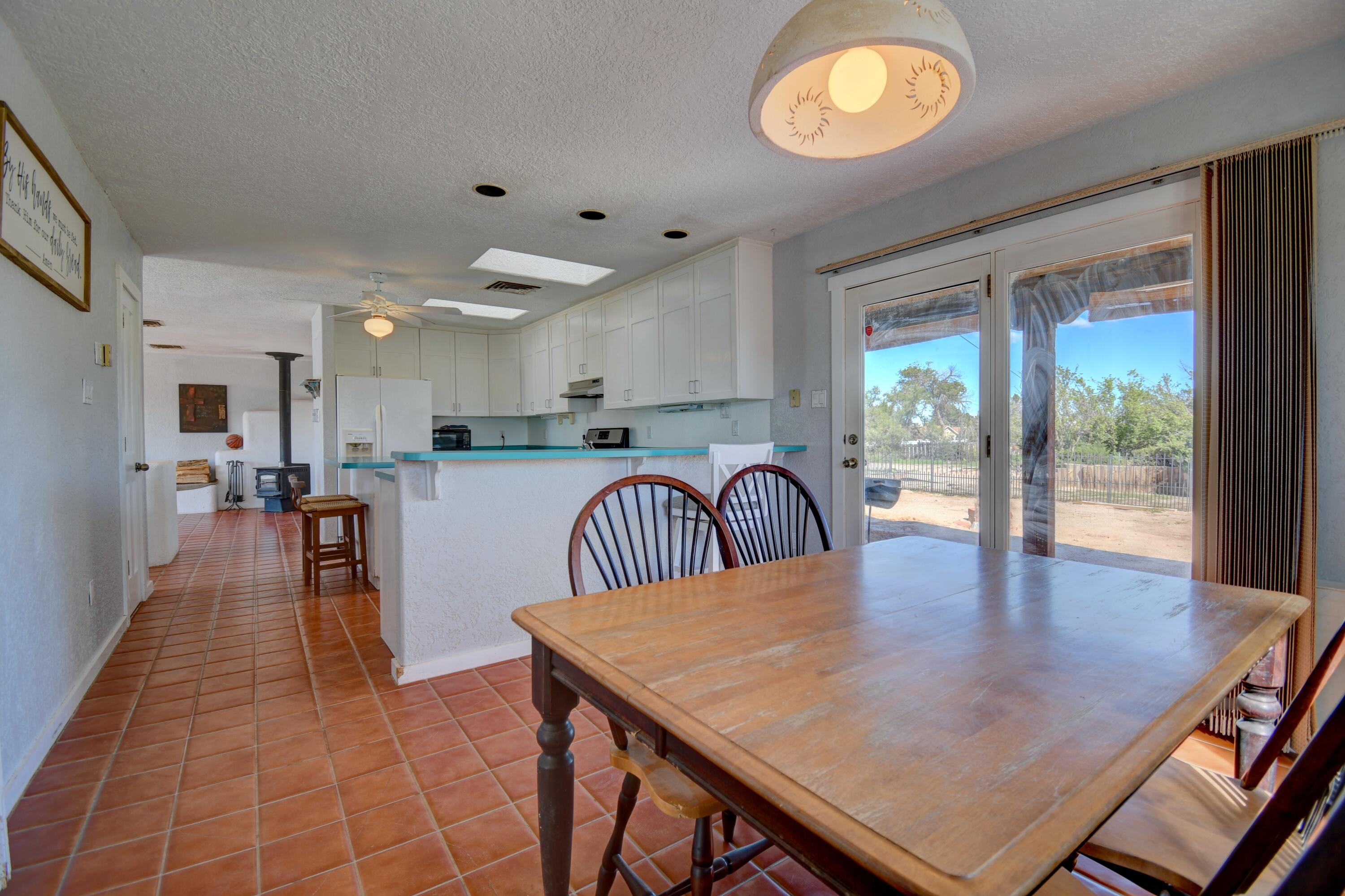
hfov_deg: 100.4
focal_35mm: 15
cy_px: 448
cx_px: 672
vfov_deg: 77.3
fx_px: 560
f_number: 4.5
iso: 100
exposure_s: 1/80
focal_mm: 10
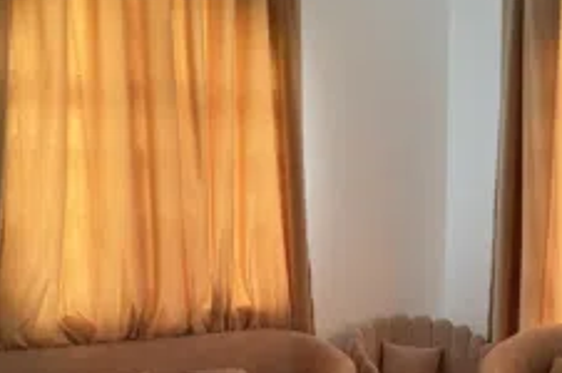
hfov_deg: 33.9
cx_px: 316
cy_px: 484
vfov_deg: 20.9
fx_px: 920
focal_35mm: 59
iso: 800
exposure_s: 1/60
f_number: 1.78
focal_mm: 6.76
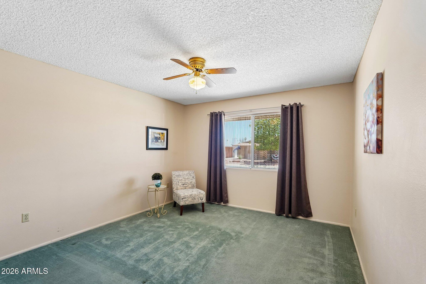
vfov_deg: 72.0
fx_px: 195
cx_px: 213
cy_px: 142
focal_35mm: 16
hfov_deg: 95.0
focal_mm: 16.5
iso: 400
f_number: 8
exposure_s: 1/10
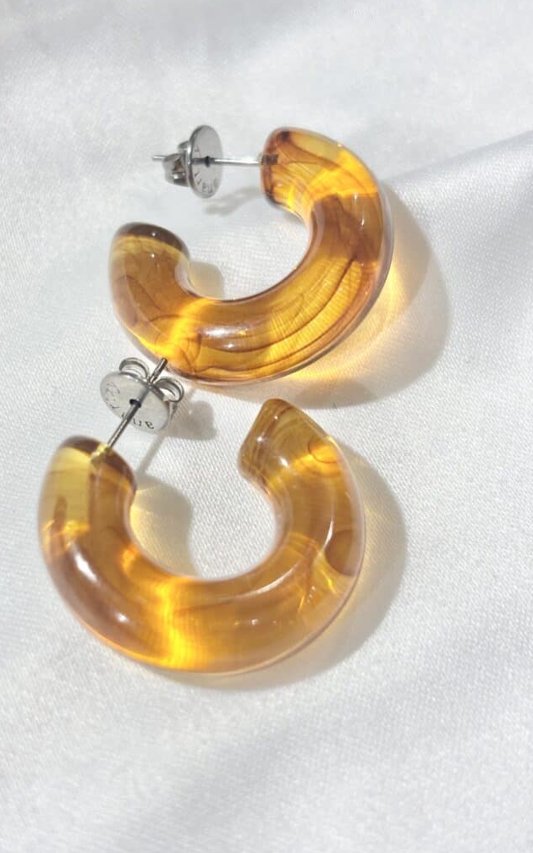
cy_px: 422
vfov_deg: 36.3
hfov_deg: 23.1
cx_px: 215
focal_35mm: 56
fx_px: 1302
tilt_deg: -51.5
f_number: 1.6
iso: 32
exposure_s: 1/261
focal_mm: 5.96
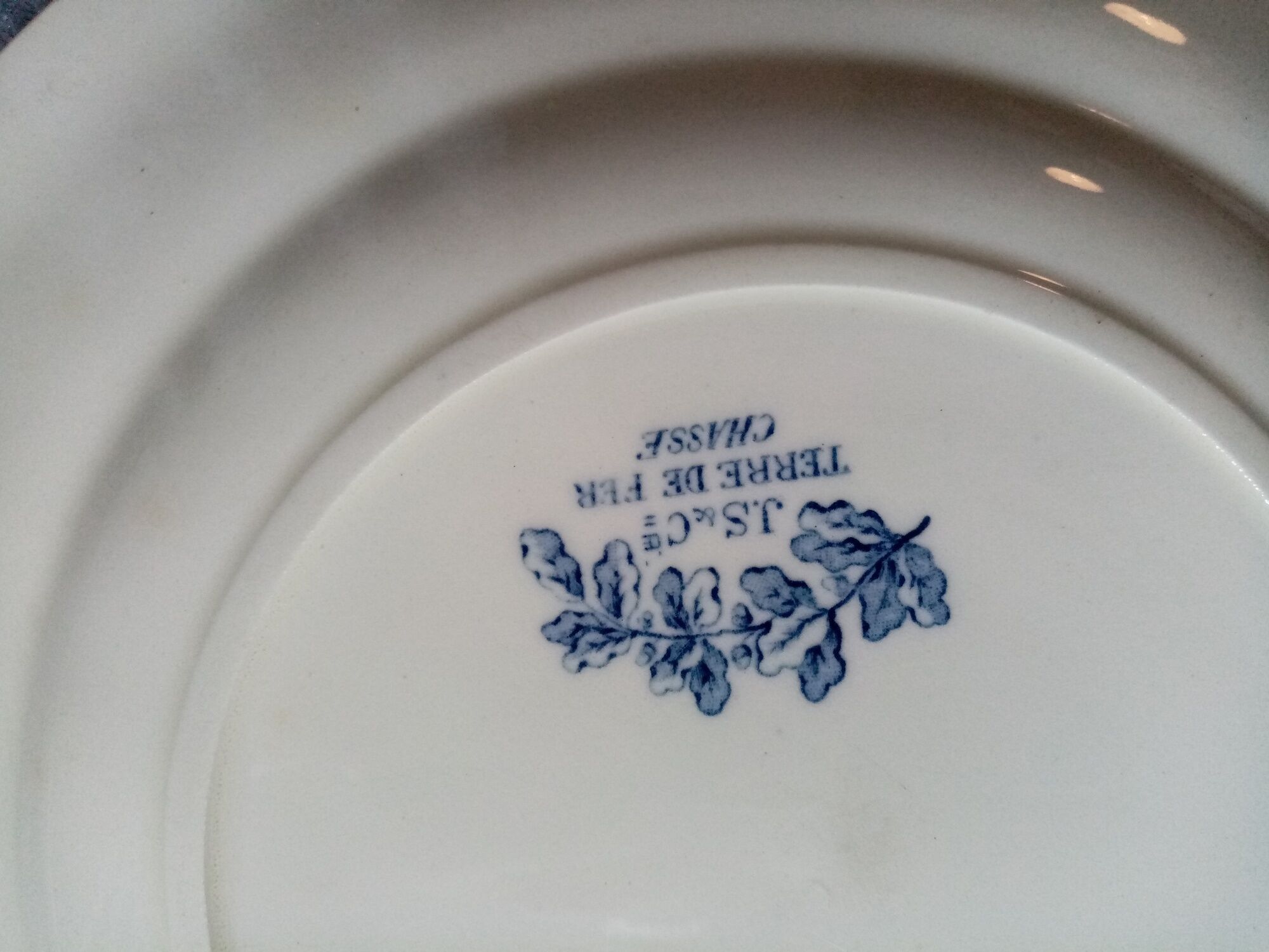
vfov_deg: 53.1
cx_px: 634
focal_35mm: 26
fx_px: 953
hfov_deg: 67.3
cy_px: 476
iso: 374
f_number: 1.8
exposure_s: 1/33.3
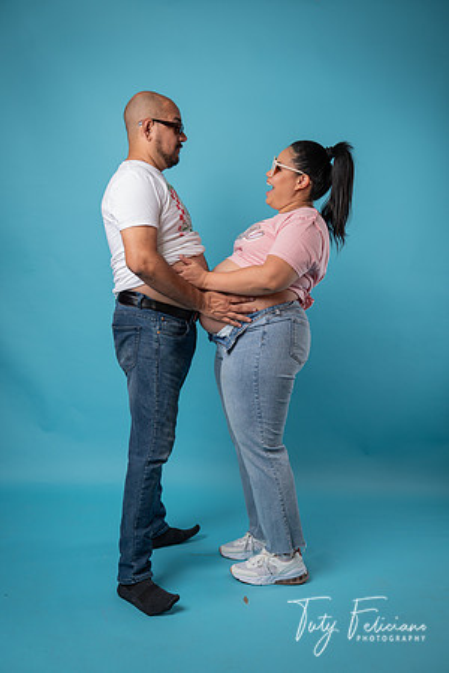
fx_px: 767
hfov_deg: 32.6
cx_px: 224
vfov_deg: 47.4
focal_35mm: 41
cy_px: 336
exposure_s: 1/50
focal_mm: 41
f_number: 3.2
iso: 50
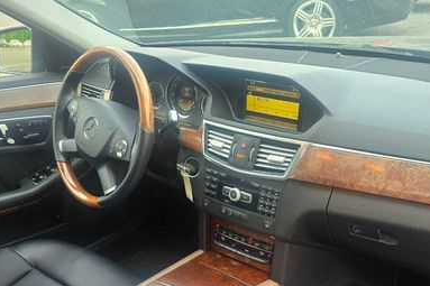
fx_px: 478
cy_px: 251
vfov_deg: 31.9
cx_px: 248
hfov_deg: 48.3
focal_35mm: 40
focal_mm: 6.3
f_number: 1.7
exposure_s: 1/180
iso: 160
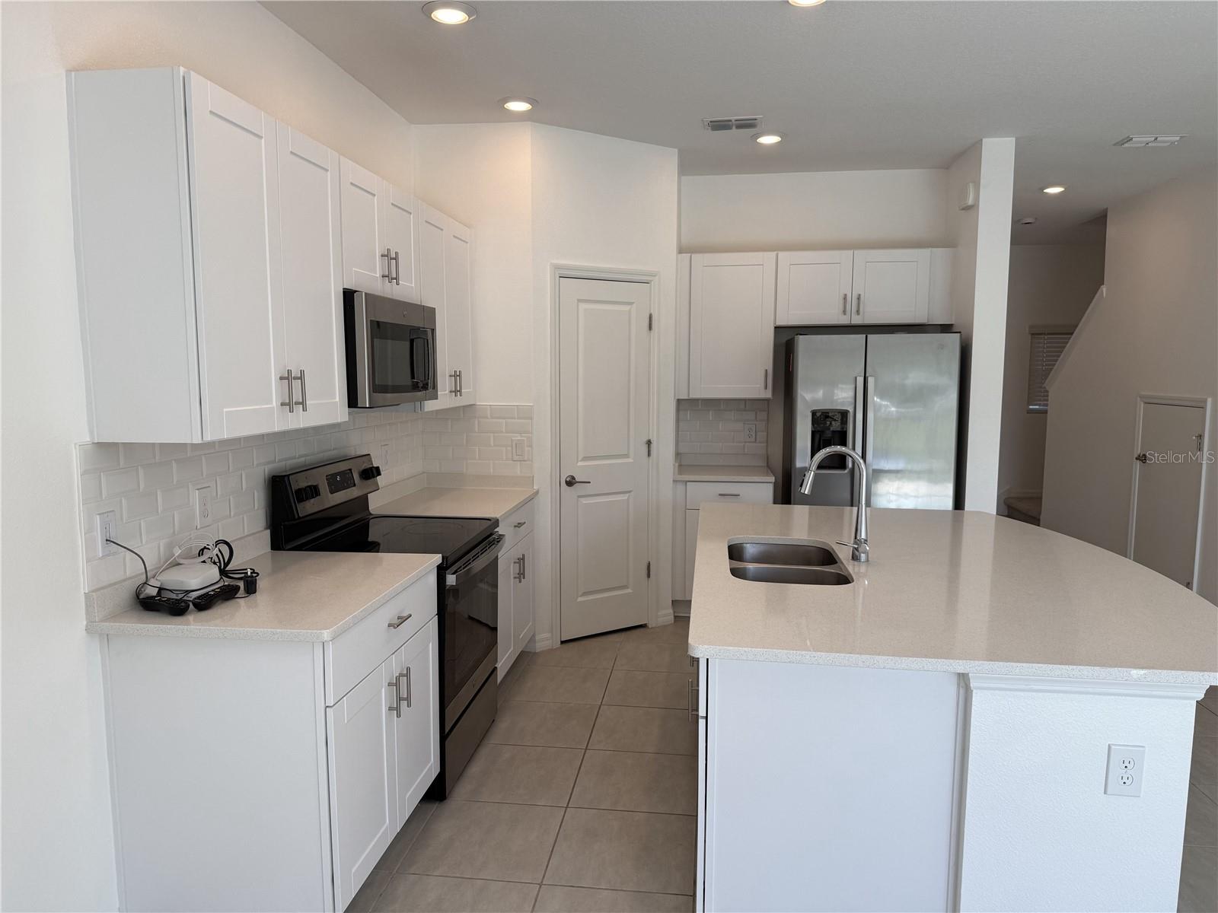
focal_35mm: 24
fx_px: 844
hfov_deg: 71.6
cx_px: 609
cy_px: 456
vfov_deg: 56.8
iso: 80
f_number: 1.78
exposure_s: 1/401
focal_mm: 6.76
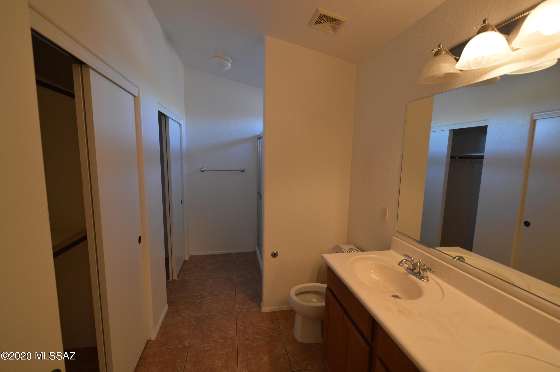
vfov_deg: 77.2
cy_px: 186
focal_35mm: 15
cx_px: 280
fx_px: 233
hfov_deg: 100.4
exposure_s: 1/60
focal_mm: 10
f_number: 4
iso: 400
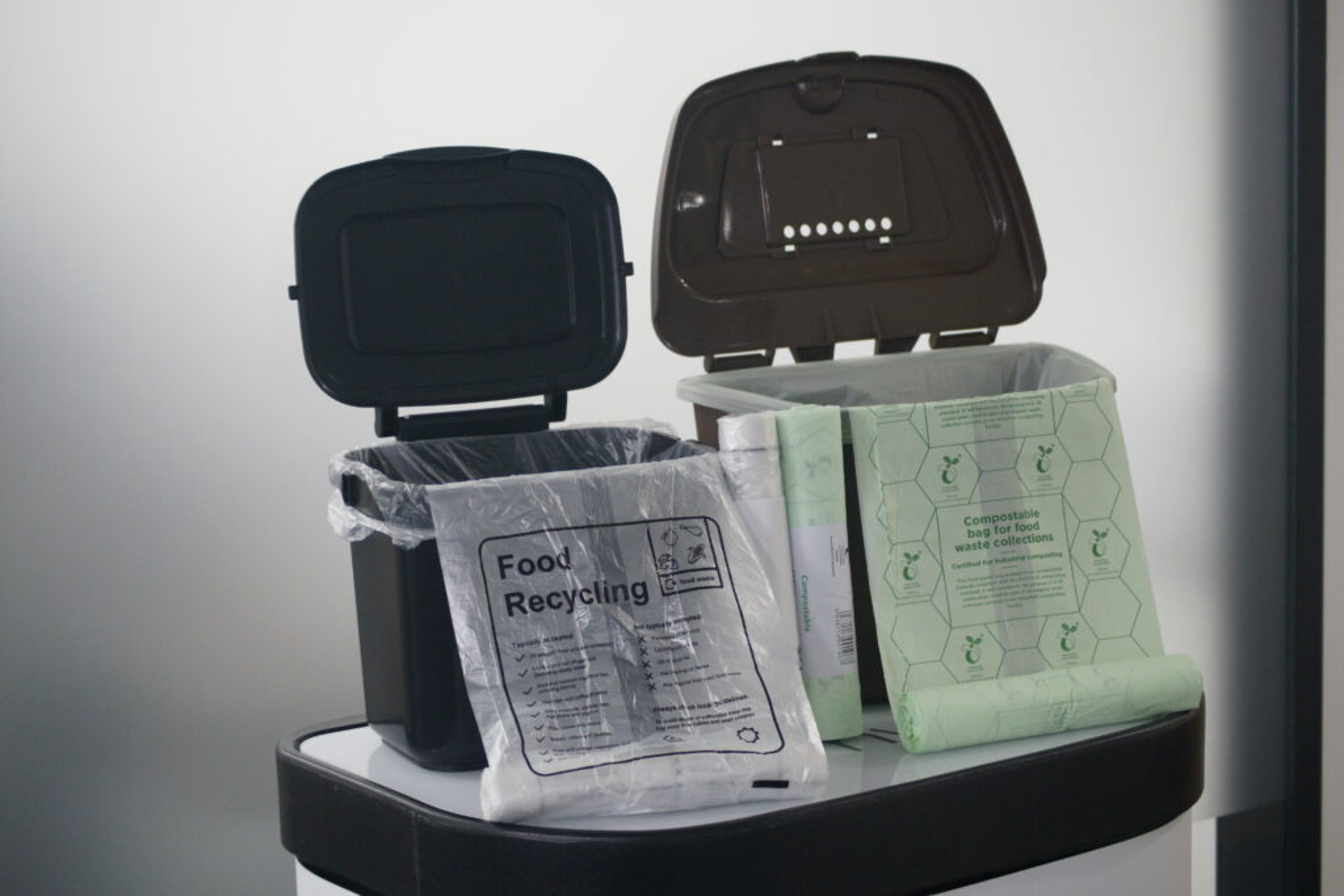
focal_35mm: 82
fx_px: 3080
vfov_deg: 16.6
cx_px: 672
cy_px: 448
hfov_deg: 24.6
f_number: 4
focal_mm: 55
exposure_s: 1/40
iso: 800
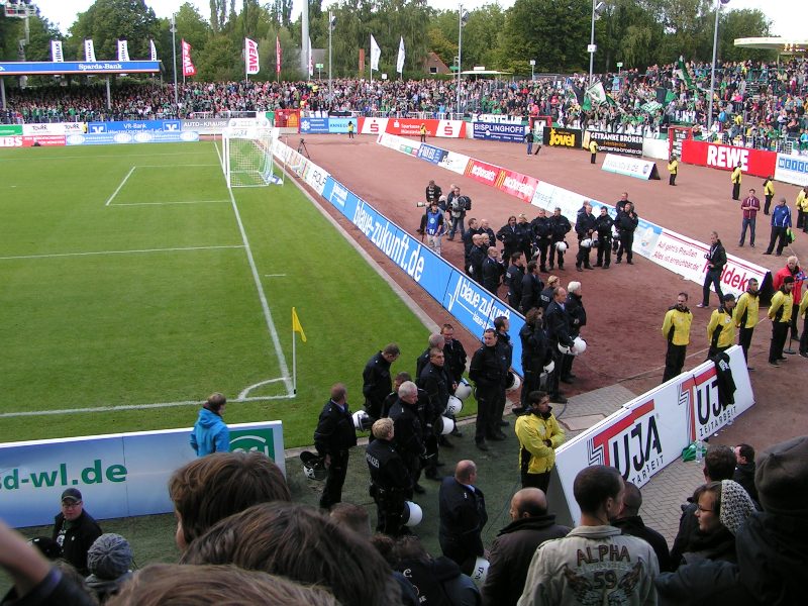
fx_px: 887
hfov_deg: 49.0
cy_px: 303
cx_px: 404
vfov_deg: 37.7
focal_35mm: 38
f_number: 5.6
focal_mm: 5.8
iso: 50
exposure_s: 1/80
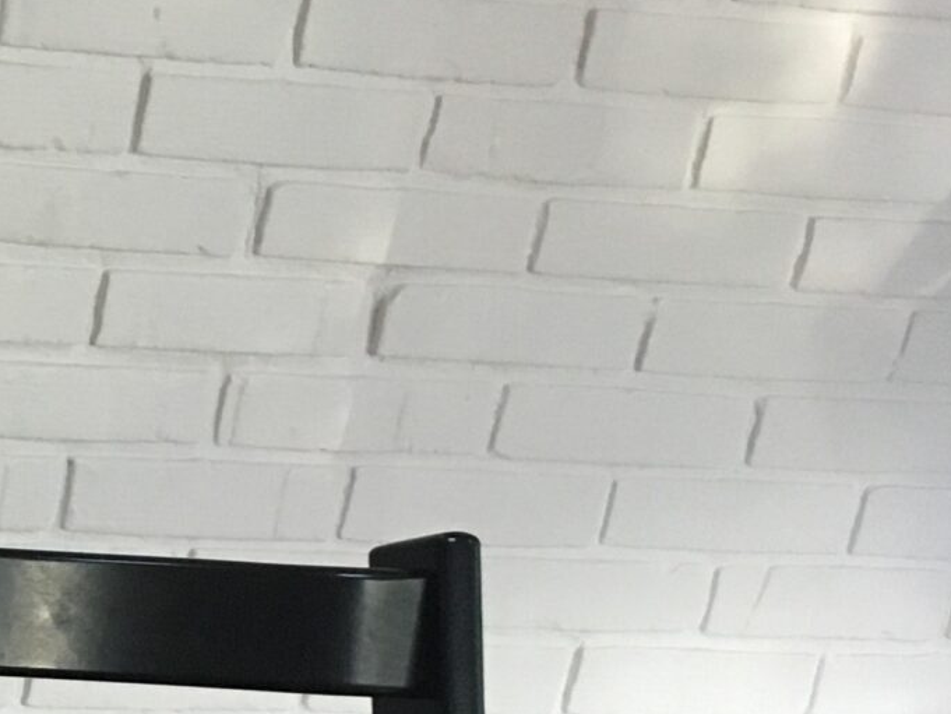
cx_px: -828
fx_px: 2995
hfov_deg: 15.3
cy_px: 639
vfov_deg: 13.5
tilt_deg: -16.7
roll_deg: -6.7
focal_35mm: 109
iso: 200
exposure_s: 1/33
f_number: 2.2
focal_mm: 4.15
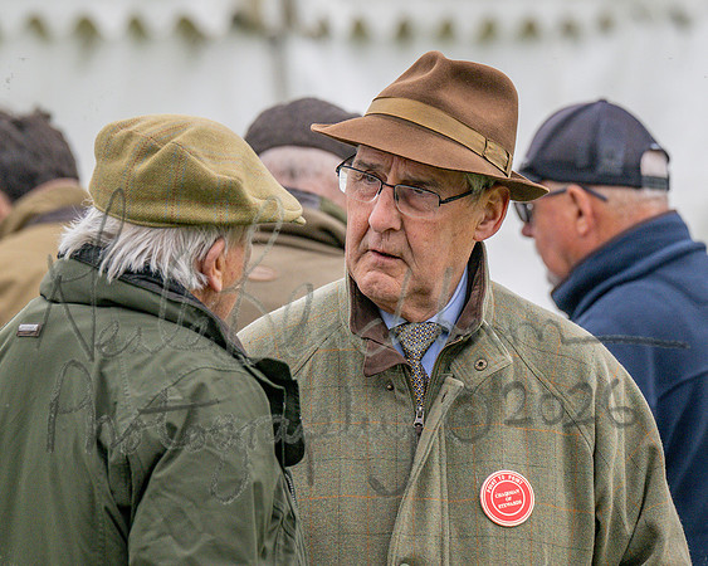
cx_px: 409
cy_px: 199
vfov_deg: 3.5
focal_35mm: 439
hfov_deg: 4.4
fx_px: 9186
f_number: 4
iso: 400
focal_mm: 200
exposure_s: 1/2000
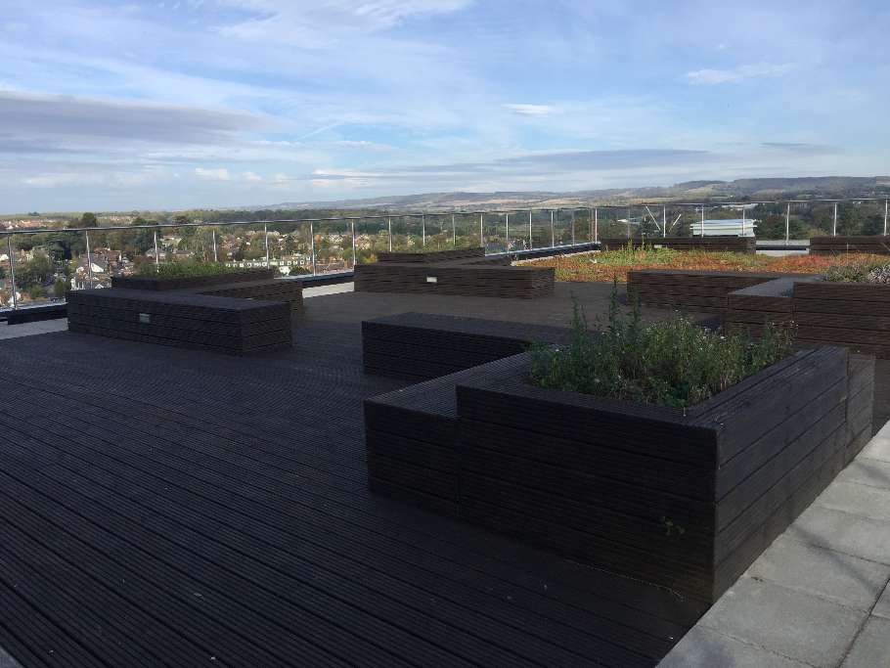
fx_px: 746
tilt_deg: -8.9
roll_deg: +0.9
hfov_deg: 61.6
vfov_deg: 48.2
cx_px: 445
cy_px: 334
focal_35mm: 29
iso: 32
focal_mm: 4.15
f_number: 2.2
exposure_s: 1/1799
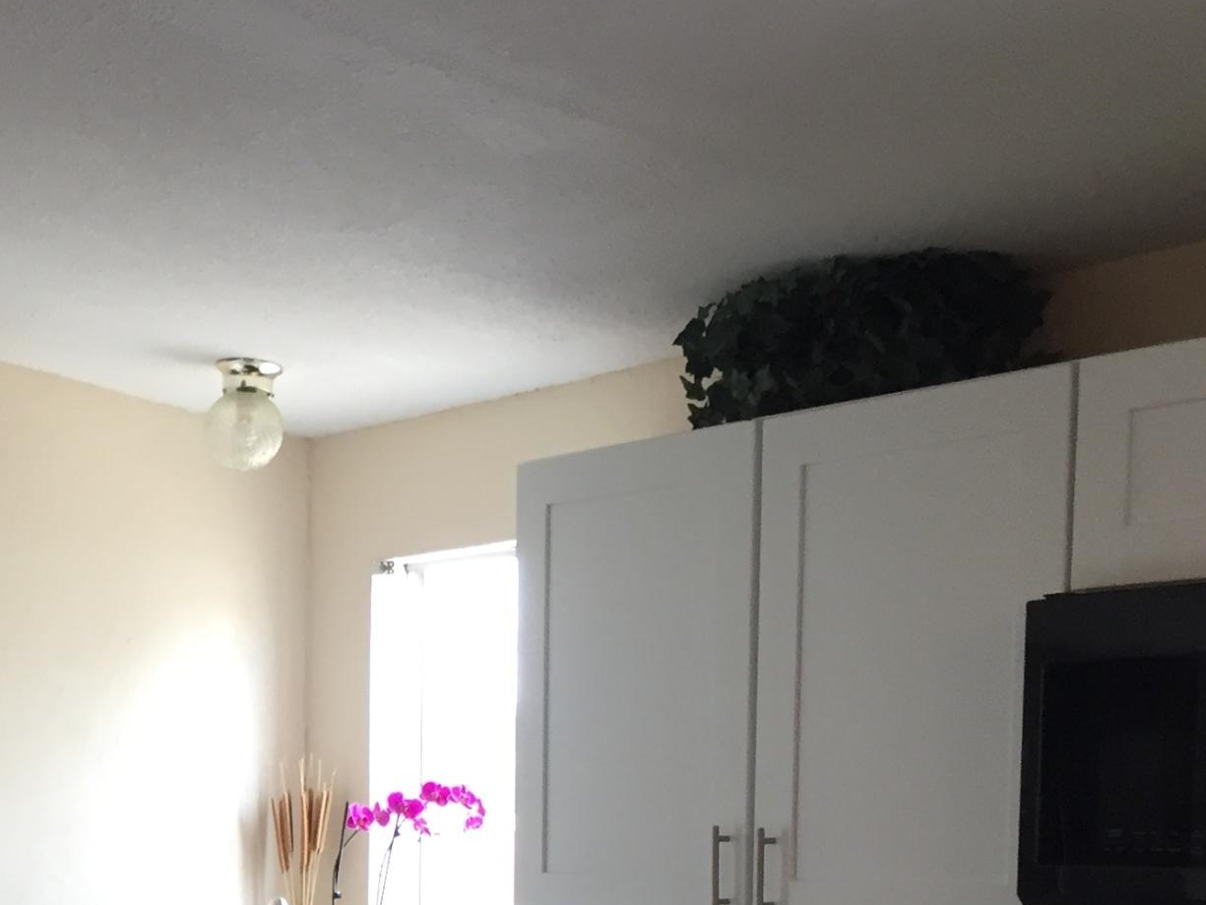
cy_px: 1065
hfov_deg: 25.9
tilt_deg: -5.5
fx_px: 2474
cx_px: -20
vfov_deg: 19.6
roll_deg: -0.1
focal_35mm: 71
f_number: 2.2
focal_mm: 4.15
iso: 40
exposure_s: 1/30
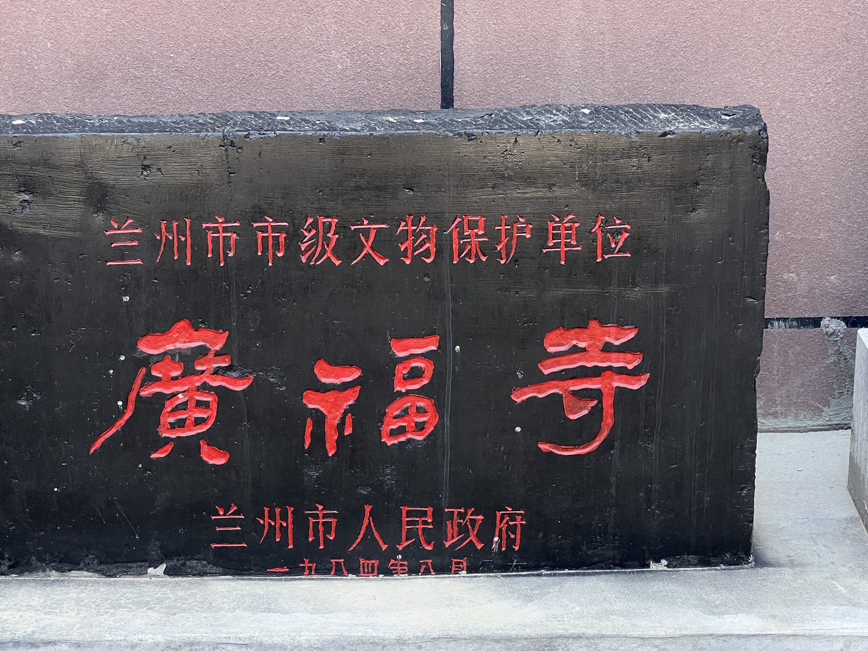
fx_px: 2207
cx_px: 383
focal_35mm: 88
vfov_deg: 16.8
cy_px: 350
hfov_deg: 22.2
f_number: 2.8
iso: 100
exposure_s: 1/99
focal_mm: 9
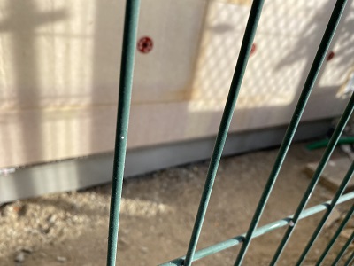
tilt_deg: -28.3
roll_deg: -11.1
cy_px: 133
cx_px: 177
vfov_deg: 53.1
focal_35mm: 26
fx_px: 266
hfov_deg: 67.3
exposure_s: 1/1025
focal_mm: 4.25
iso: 32
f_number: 1.8
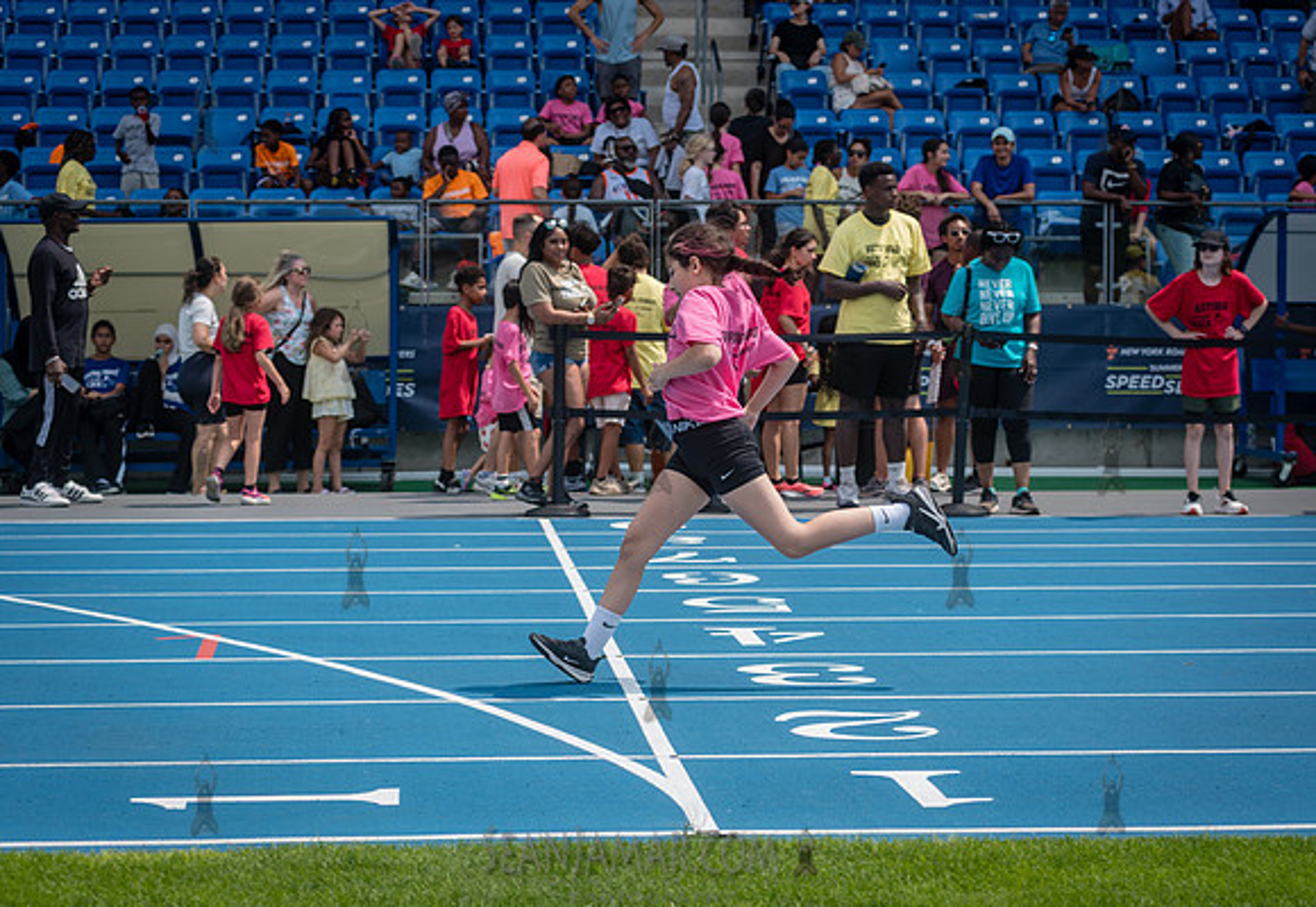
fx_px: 3253
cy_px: 482
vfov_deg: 15.9
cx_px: 723
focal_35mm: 88
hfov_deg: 22.9
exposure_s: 1/800
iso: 160
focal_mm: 80
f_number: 5
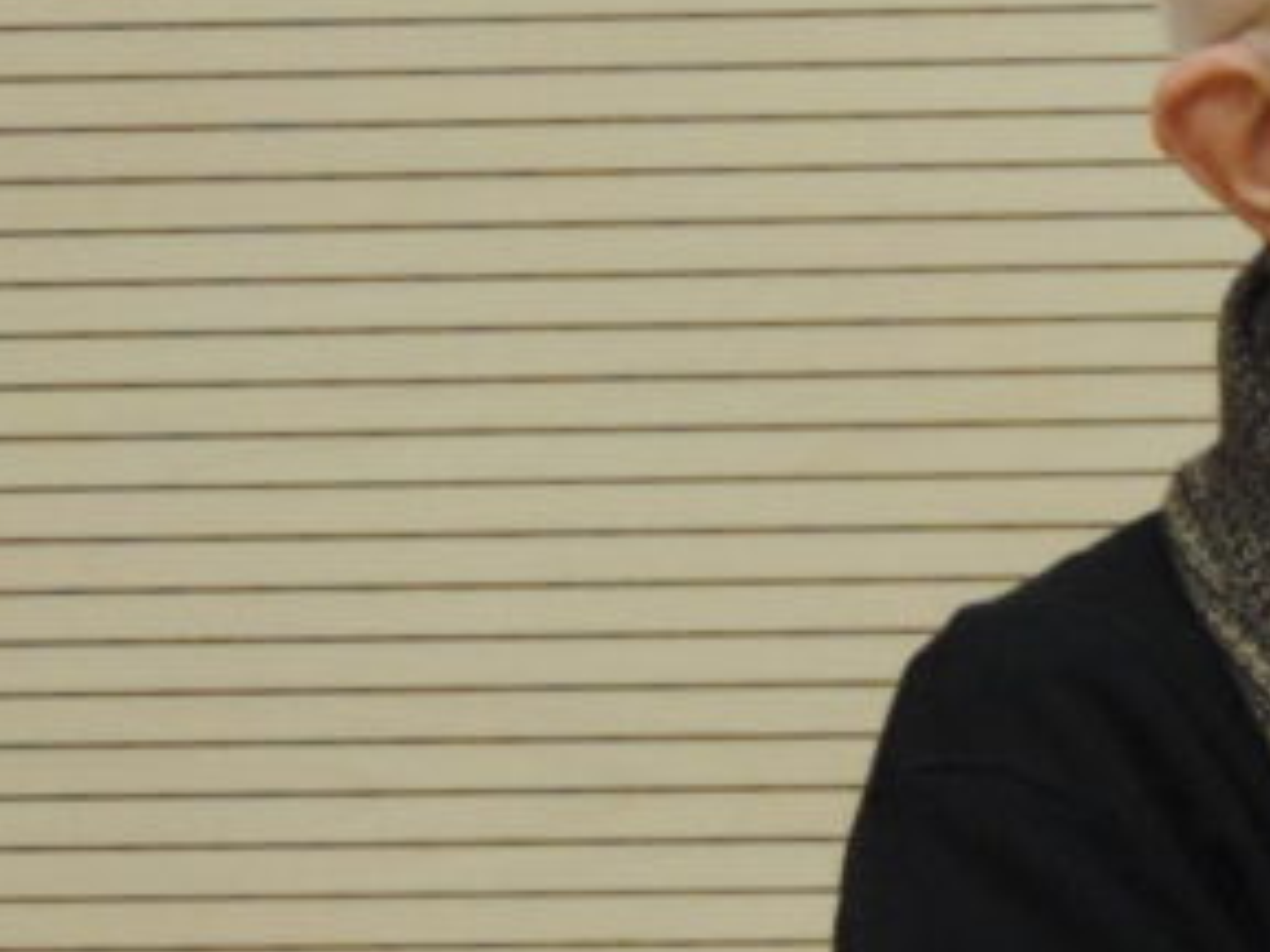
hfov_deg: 2.8
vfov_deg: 2.1
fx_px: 26049
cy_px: 467
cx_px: 2099
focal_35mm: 710
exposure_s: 1/25
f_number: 4.6
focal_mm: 35.6
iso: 800
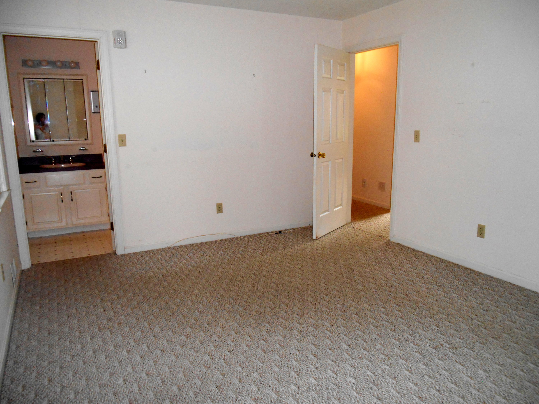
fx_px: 405
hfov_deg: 67.3
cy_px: 202
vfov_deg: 53.1
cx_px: 270
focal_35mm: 26
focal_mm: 4.7
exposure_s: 1/25
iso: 360
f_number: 3.4
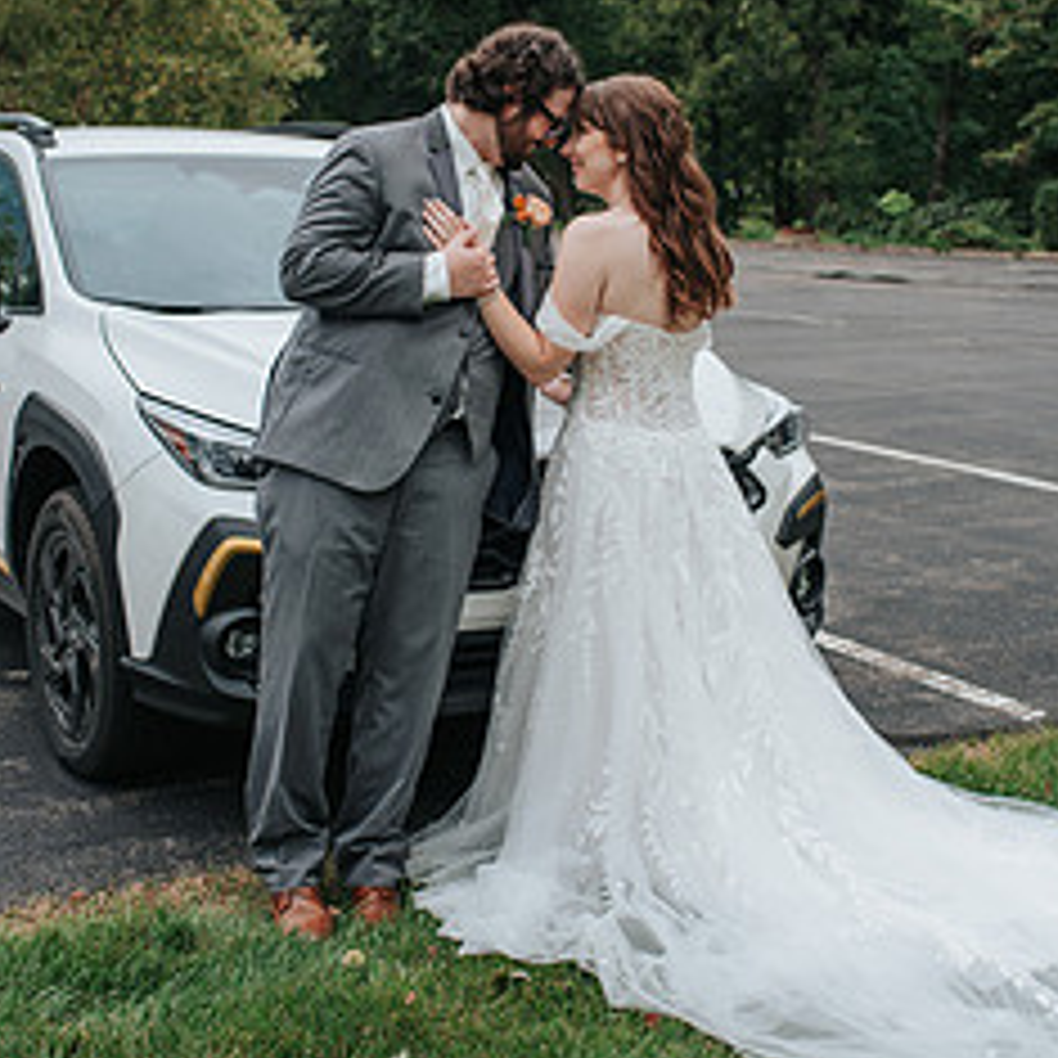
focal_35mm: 57
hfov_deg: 30.0
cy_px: 450
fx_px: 1971
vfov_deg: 30.0
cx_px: 630
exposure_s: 1/1000
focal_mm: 35
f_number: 3.2
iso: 160
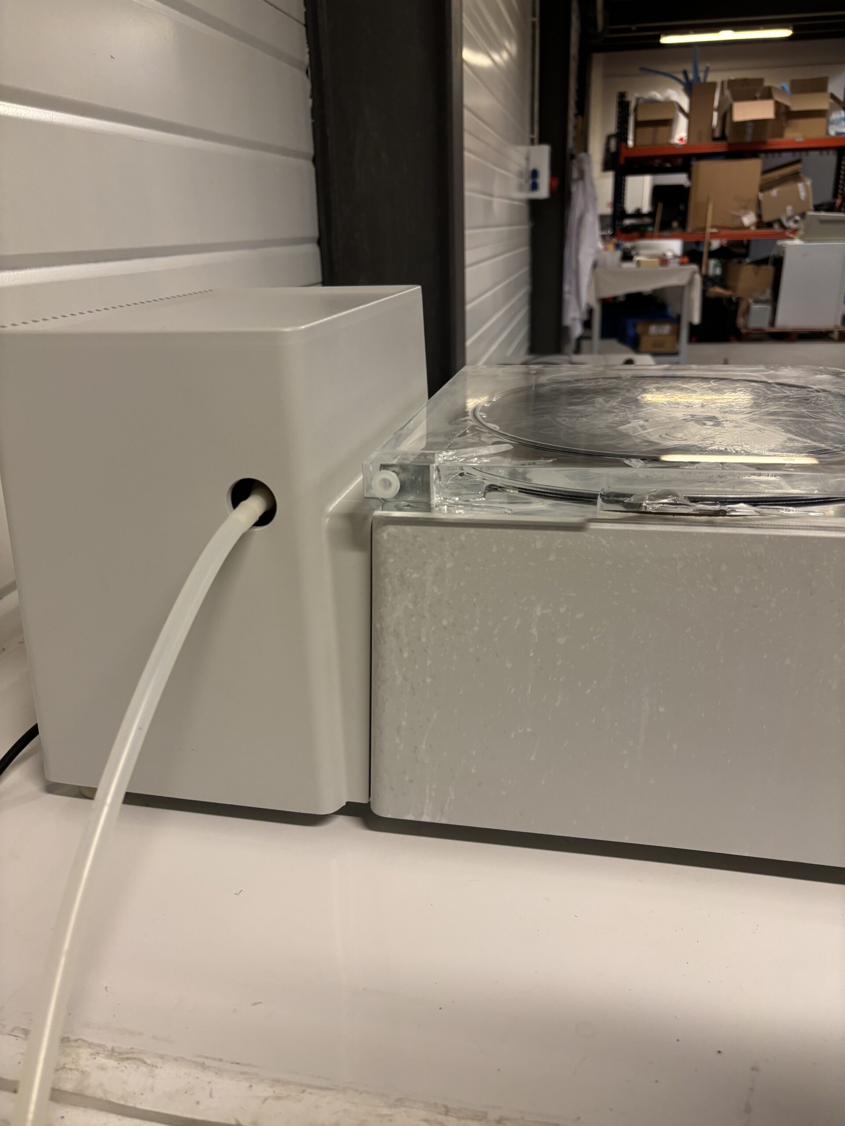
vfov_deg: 67.3
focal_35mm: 26
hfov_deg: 53.1
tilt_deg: -20.7
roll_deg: +3.0
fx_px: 846
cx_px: 422
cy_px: 563
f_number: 1.6
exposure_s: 1/50
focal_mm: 5.96
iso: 160
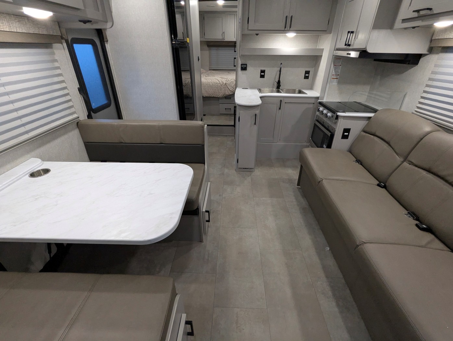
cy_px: 170
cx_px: 226
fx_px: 210
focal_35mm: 16
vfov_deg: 78.2
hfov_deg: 94.4
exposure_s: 1/104
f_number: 2.2
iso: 420
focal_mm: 2.35
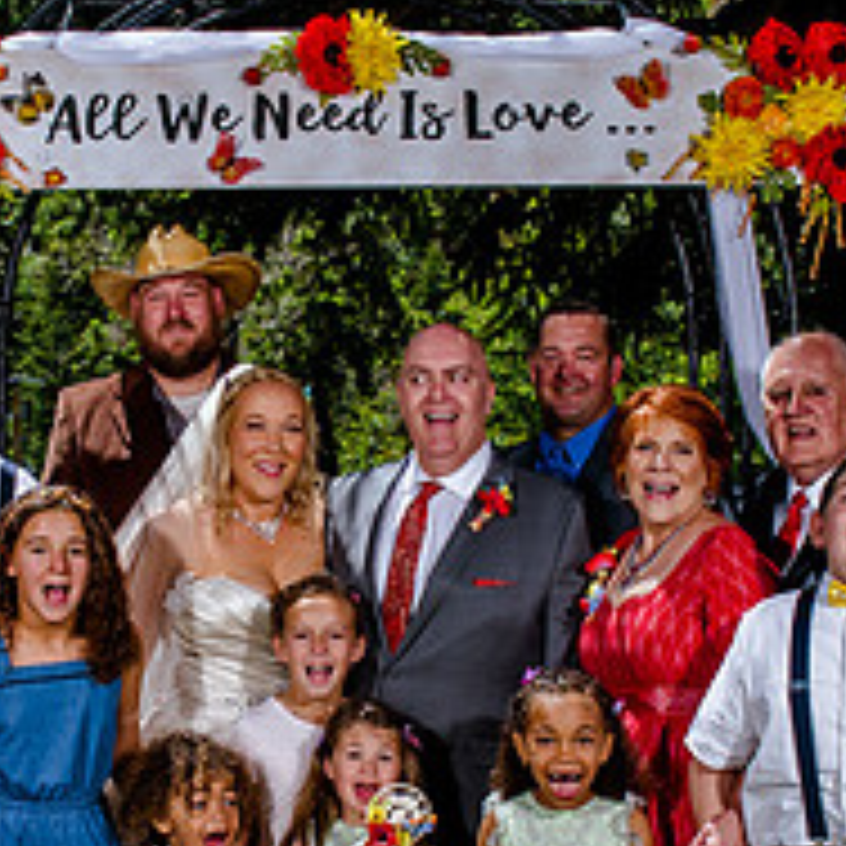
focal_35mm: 85
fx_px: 2350
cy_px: 574
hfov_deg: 20.3
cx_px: 261
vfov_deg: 20.3
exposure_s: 1/400
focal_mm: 24
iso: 160
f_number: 8
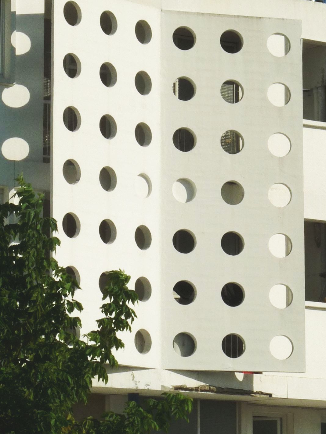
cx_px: 168
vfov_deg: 10.9
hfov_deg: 8.2
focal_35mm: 182
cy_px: 209
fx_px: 2285
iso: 100
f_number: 8
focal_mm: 16.7
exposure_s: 1/800
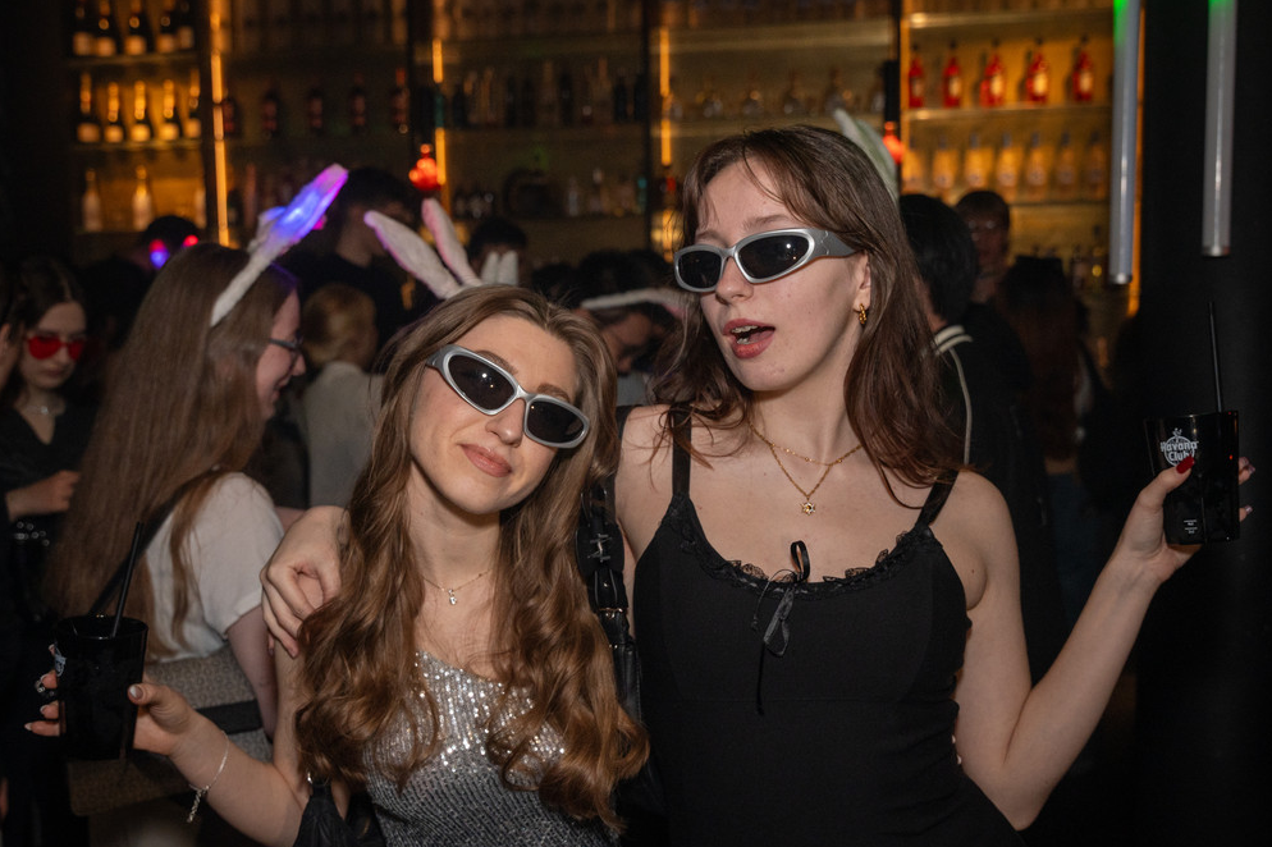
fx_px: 1695
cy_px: 477
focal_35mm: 48
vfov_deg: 28.0
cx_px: 591
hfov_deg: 41.1
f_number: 4
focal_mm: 35.4
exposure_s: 1/125
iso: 1250
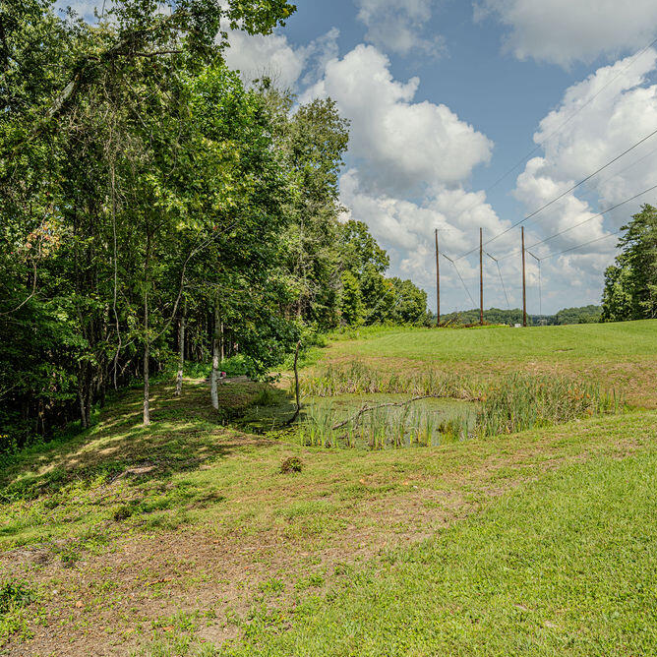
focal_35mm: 28
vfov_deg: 57.3
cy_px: 327
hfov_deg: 57.3
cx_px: 323
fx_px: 601
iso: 320
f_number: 4
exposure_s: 1/3200
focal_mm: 21.5
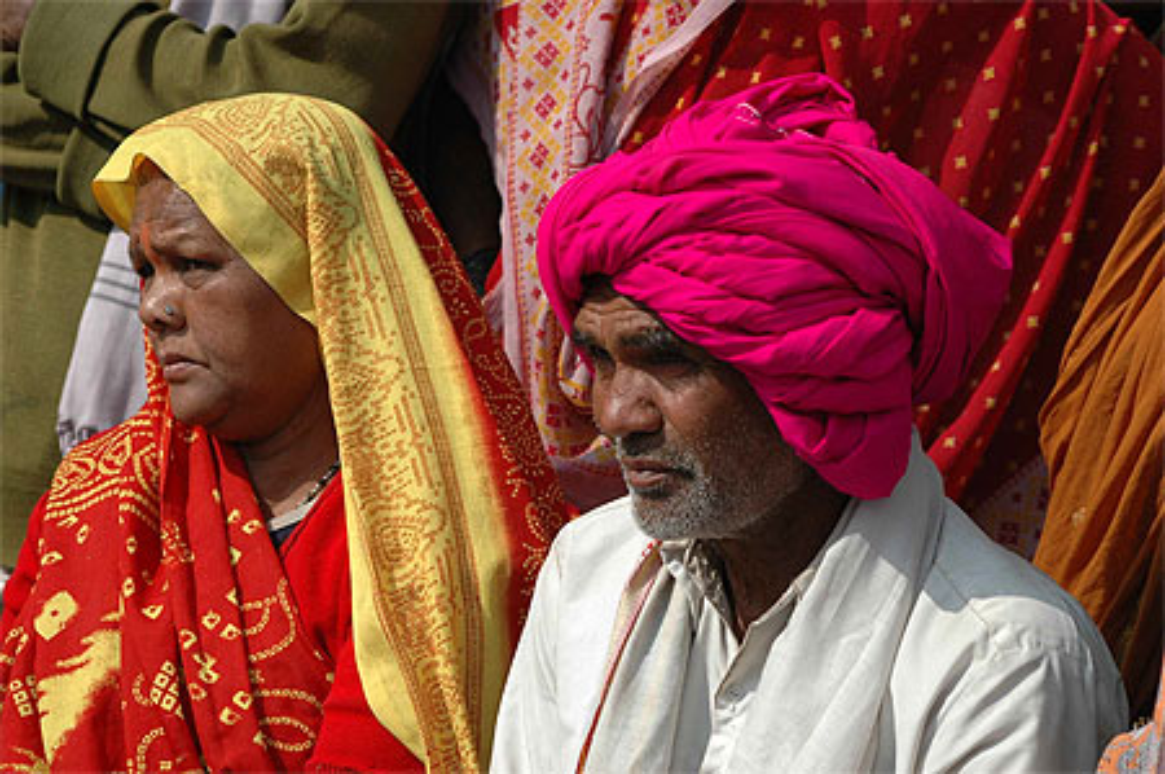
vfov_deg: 8.3
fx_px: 5334
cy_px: 387
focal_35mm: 165
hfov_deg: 12.5
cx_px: 582
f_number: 6.3
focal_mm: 110
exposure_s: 1/640
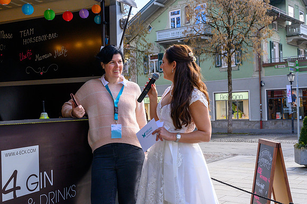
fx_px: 375
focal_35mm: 44
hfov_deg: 44.5
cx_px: 154
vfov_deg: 30.5
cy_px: 102
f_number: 13
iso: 2000
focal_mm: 44
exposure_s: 1/640
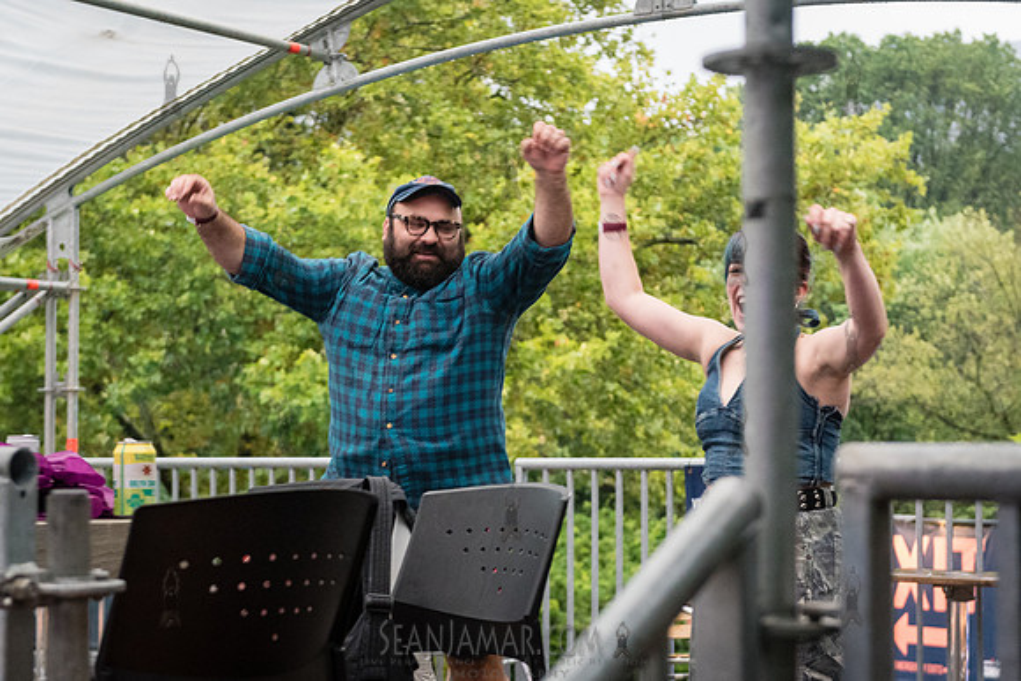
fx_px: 2163
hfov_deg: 26.5
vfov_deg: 17.9
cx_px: 448
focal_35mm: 76
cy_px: 394
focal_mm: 60
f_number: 3.5
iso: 5000
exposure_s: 1/200
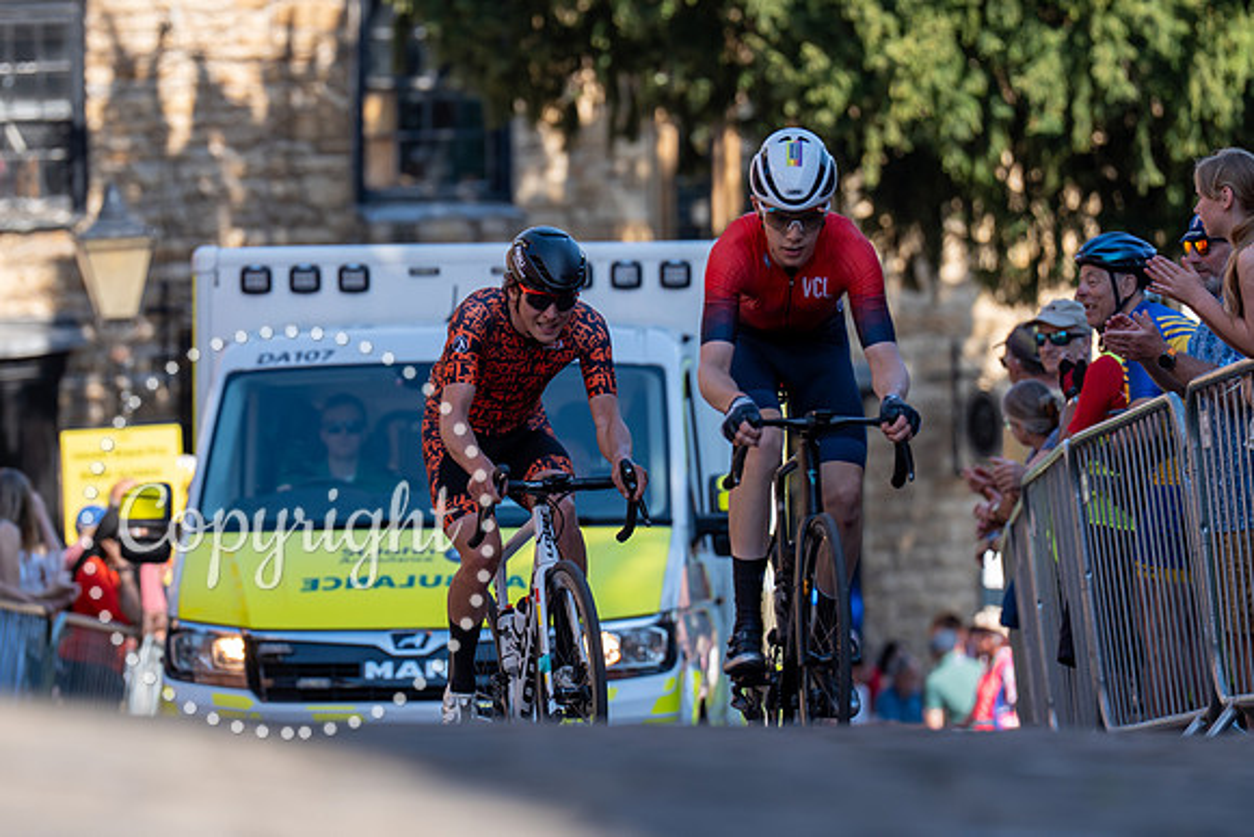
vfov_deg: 5.0
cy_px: 447
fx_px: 9493
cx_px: 463
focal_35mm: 272
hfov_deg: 7.6
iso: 200
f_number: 3.5
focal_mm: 200
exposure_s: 1/1000
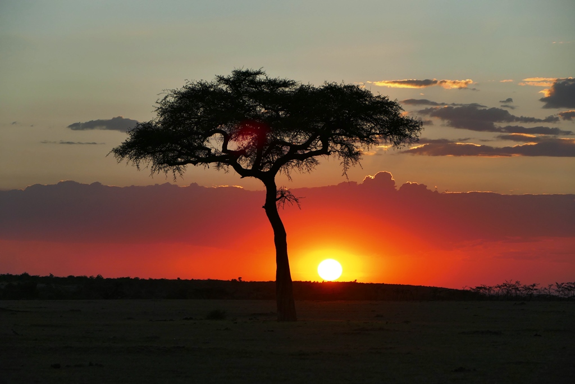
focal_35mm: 164
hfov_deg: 12.5
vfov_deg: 8.4
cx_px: 288
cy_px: 192
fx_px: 2620
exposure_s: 1/1000
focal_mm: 59.97
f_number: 3.9
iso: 125
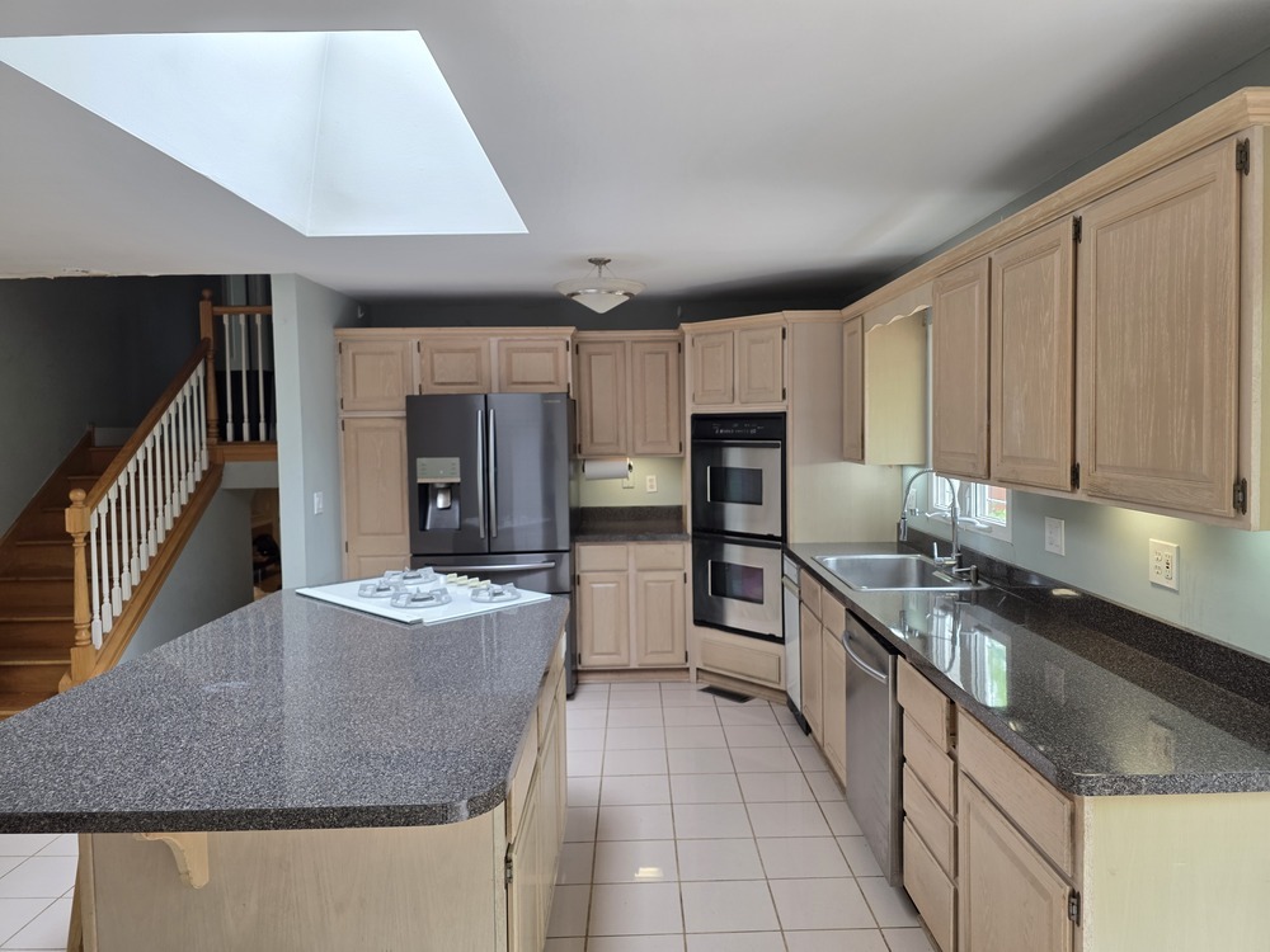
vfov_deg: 58.9
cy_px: 476
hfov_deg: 73.9
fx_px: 844
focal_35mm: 23
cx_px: 635
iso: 100
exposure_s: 1/120
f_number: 1.7
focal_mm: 6.3
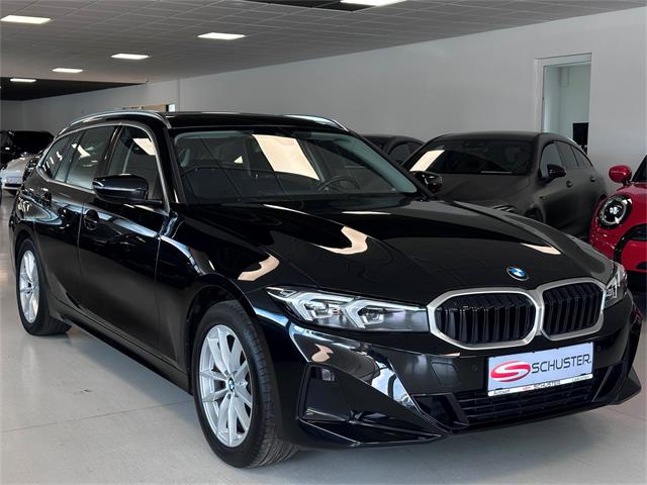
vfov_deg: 30.3
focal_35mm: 48
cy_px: 242
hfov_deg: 39.7
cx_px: 324
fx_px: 897
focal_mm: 6.86
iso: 64
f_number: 1.78
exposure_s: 1/121
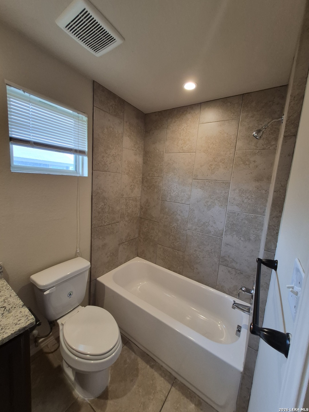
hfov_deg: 89.9
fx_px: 155
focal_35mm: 13
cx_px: 154
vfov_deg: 106.2
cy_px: 206
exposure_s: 1/60
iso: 125
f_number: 2.2
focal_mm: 1.74
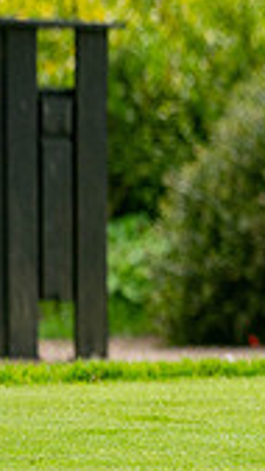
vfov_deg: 2.0
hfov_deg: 1.1
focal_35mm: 1080
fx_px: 13498
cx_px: 734
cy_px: 13
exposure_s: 1/2000
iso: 320
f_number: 4
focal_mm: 300
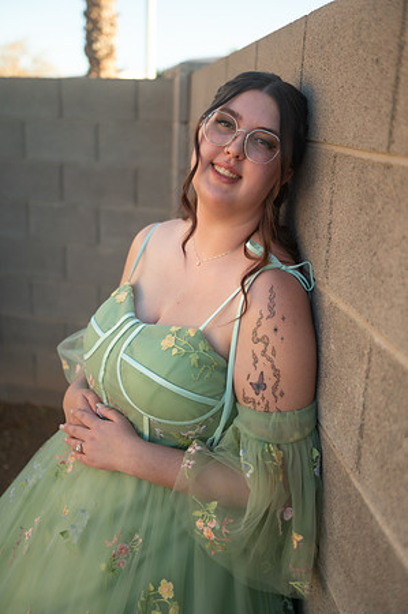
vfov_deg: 50.7
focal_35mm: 38
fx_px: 647
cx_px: 204
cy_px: 307
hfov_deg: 35.0
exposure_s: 1/1250
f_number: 2.8
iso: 320
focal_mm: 38
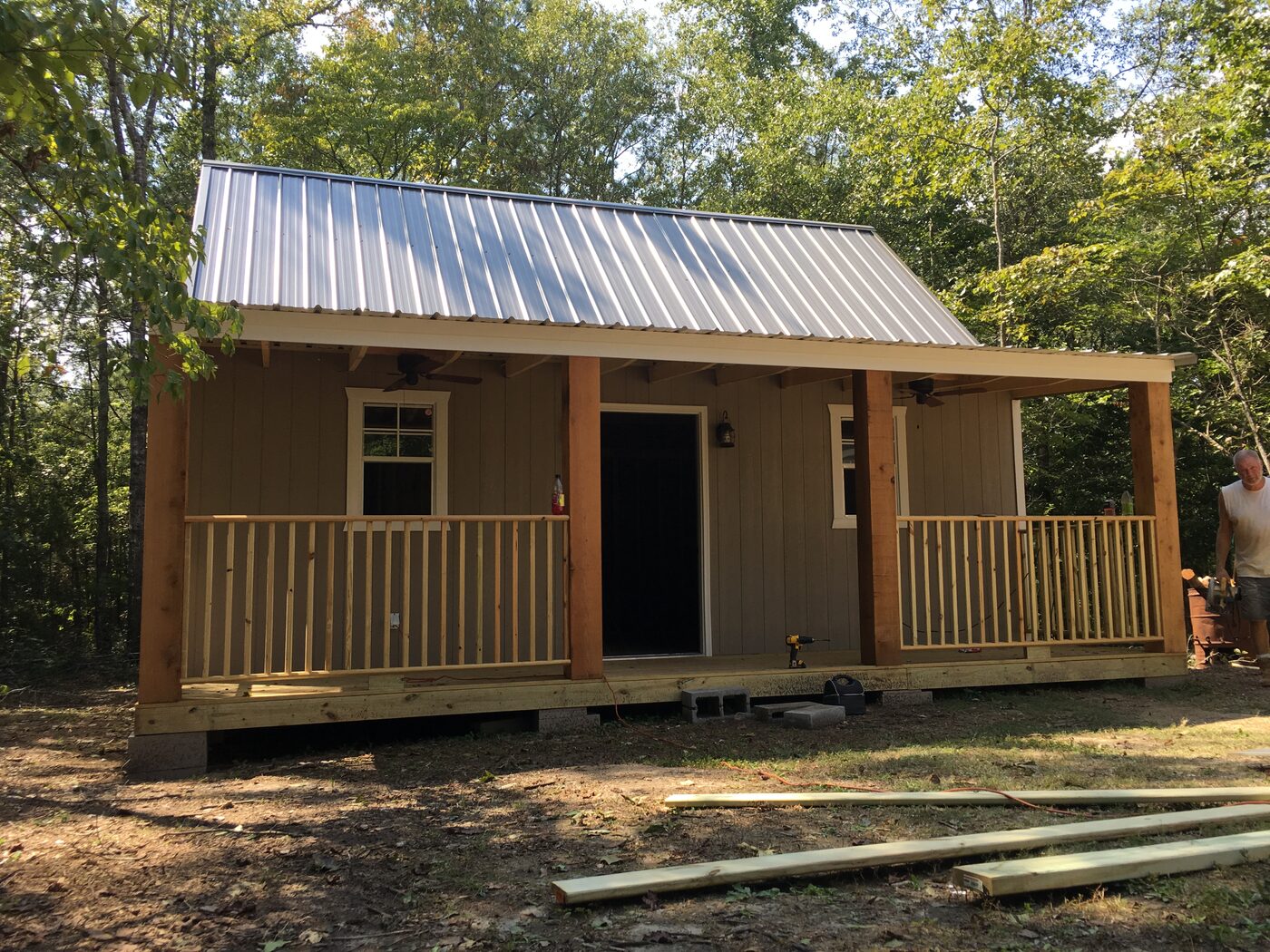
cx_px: 635
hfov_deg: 61.7
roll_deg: +0.1
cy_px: 476
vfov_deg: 48.2
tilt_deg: +6.6
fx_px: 1064
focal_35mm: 29
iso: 25
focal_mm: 4.15
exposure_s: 1/430
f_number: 2.2
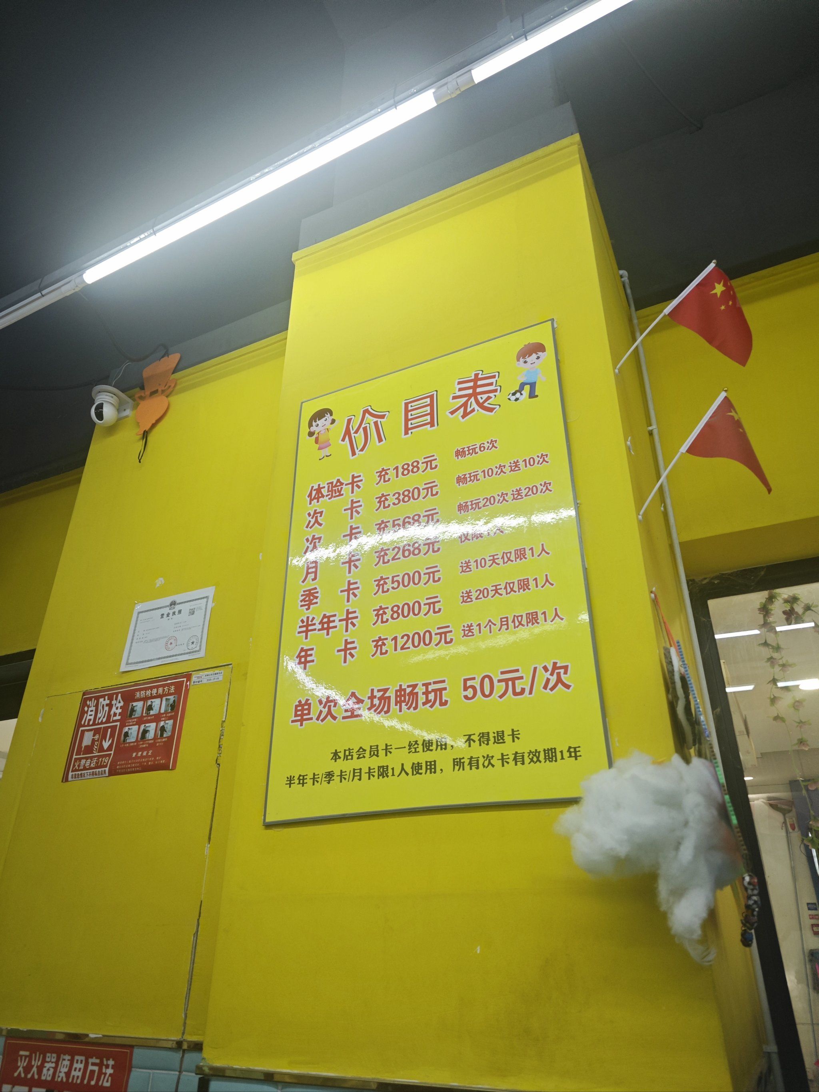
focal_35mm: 23
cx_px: 410
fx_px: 726
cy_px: 546
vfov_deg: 73.9
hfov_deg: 58.9
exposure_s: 1/100
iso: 250
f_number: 1.8
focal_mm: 5.43
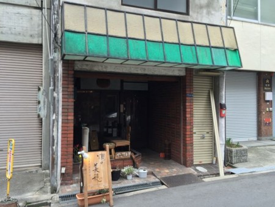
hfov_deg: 61.6
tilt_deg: +1.8
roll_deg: -0.8
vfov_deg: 48.3
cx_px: 138
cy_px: 104
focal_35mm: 29
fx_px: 231
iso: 40
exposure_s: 1/120
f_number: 2.2
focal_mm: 4.15
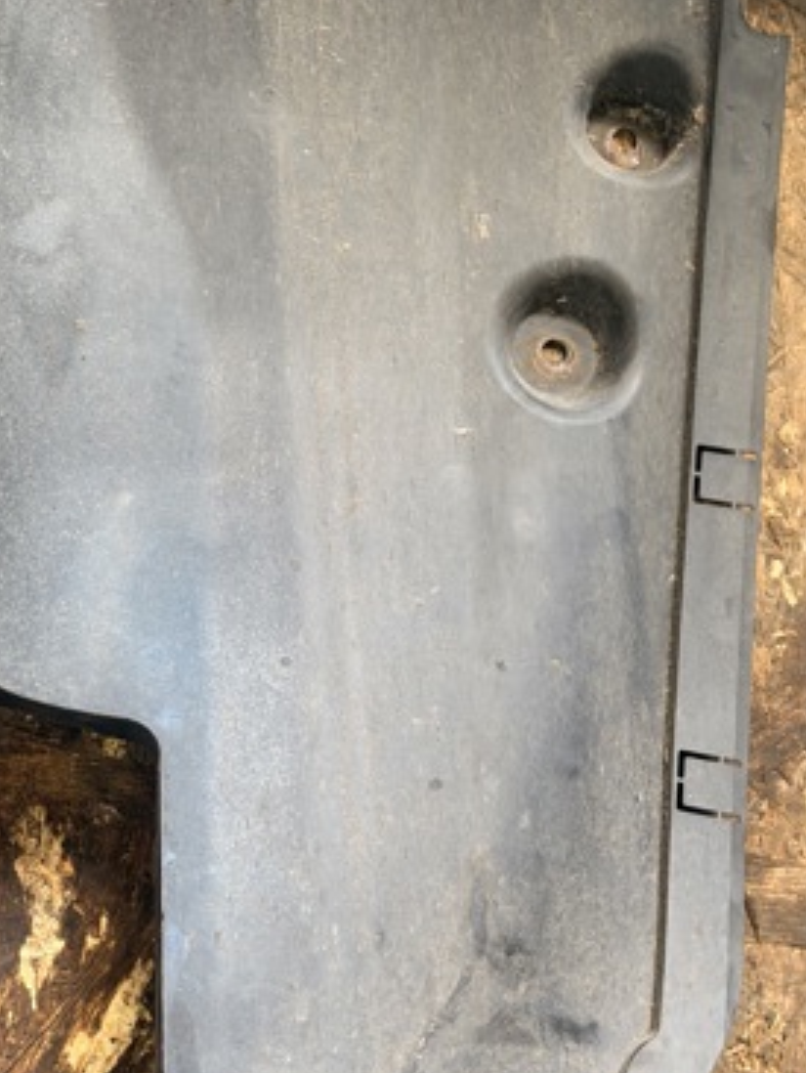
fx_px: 1954
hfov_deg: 23.2
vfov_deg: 30.7
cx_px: 283
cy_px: 460
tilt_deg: -70.5
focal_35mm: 63
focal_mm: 6.76
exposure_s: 1/60
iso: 250
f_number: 1.78
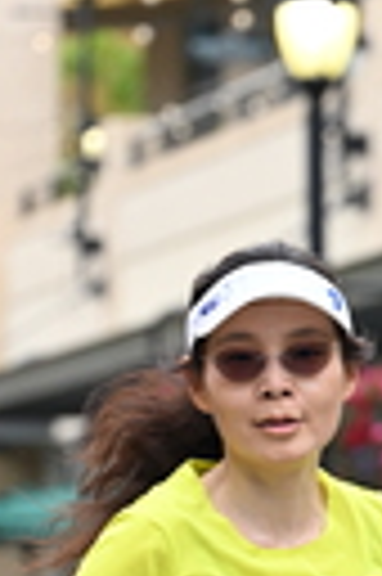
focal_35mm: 331
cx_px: 389
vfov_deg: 6.2
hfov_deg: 4.1
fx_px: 5282
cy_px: 594
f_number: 2.8
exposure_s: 1/1600
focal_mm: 77
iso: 1000
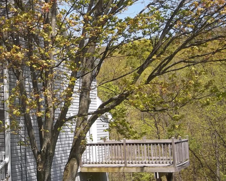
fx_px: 542
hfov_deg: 22.2
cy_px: 100
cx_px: -24
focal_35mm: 81
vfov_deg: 18.9
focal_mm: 6.6
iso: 80
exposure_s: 1/400
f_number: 4
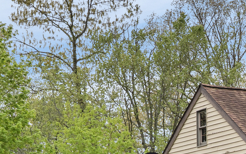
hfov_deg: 12.4
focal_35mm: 159
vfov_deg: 8.0
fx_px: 1065
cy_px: 253
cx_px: 384
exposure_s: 1/50
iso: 400
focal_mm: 27.5
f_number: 8
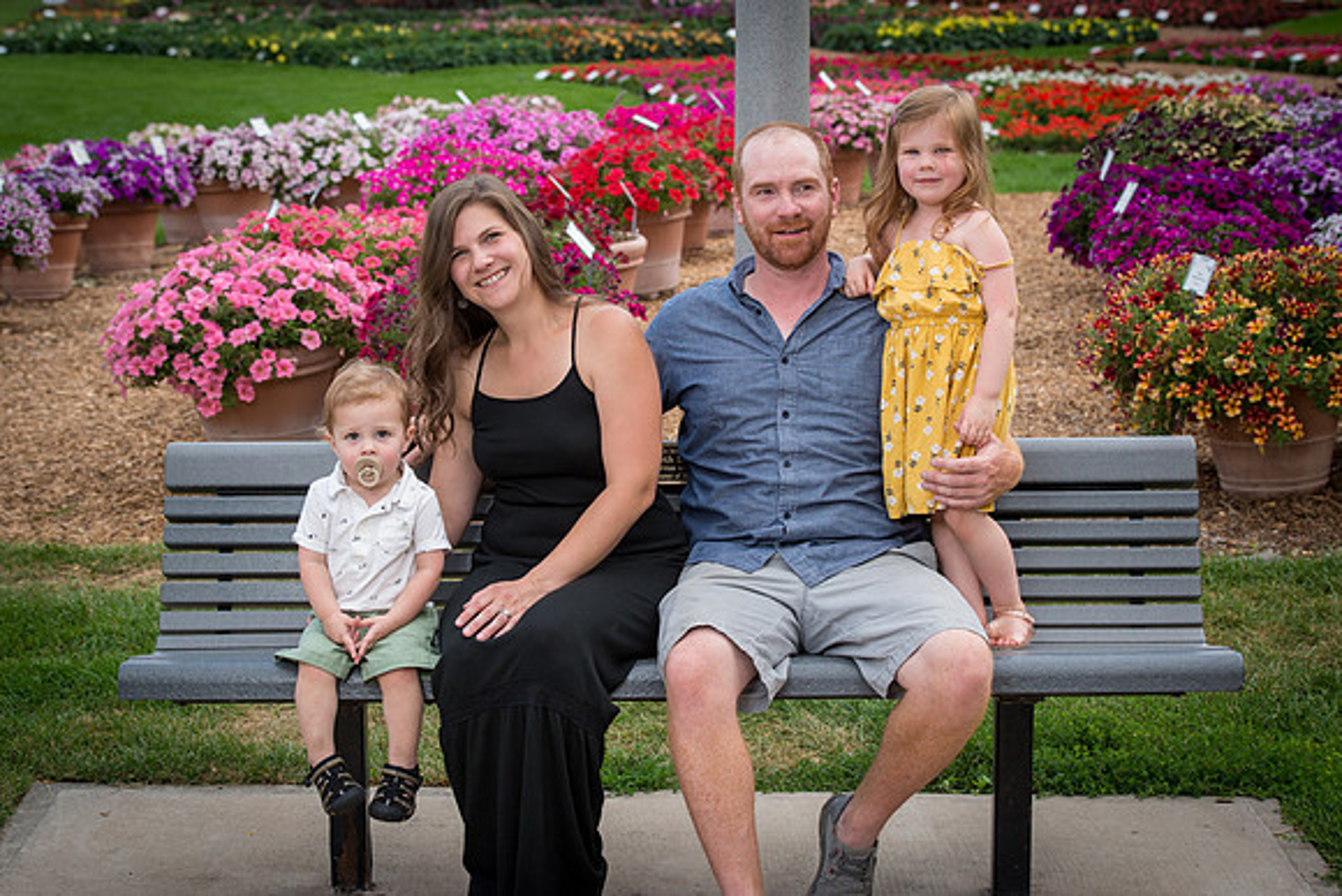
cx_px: 628
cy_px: 400
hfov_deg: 25.9
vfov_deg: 17.5
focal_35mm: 78
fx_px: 2914
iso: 400
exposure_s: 1/250
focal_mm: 70
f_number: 6.3
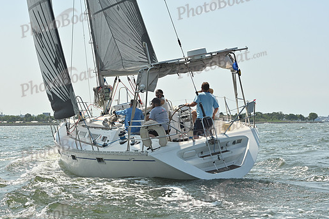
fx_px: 722
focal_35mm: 79
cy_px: 104
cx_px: 144
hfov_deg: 25.6
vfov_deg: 17.3
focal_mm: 70
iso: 320
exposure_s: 1/1250
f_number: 8
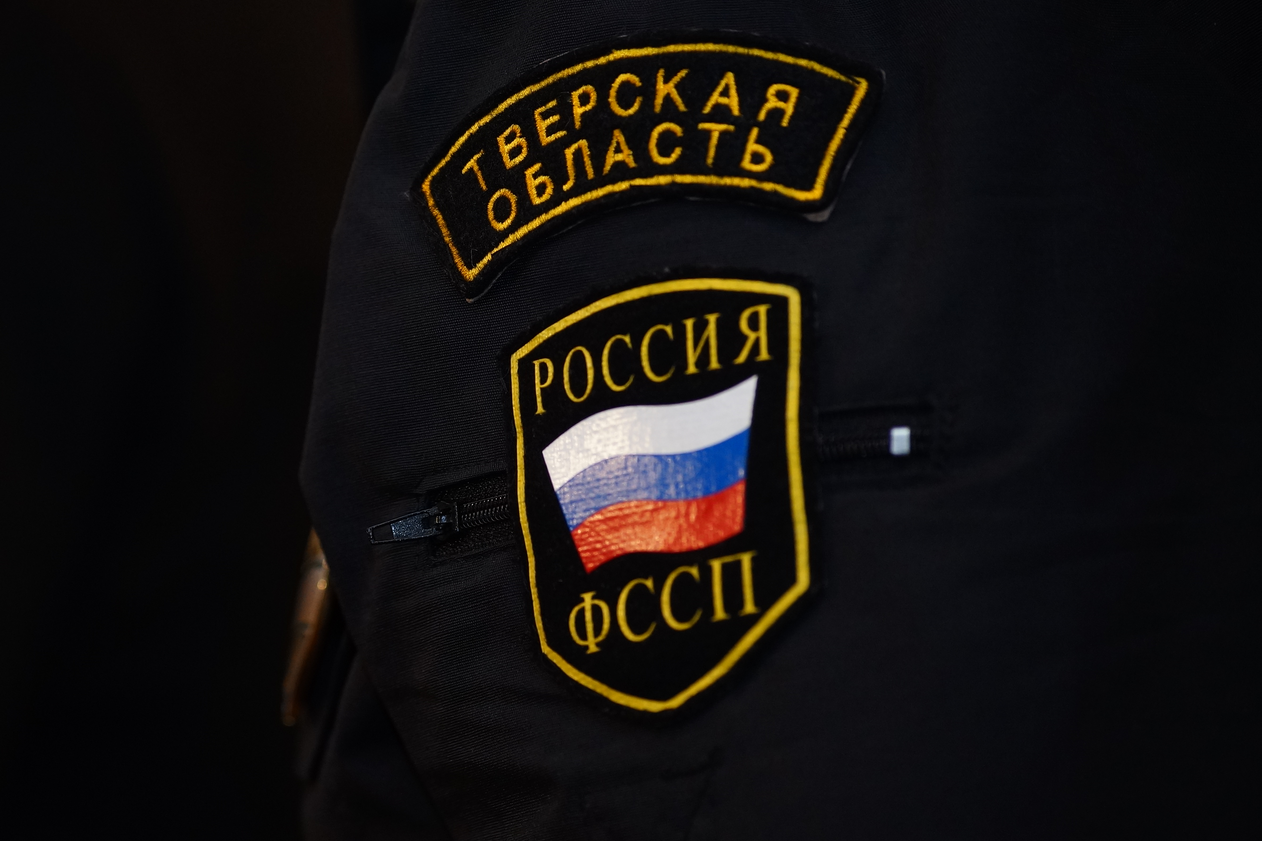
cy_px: 440
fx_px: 6976
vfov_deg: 6.9
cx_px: 400
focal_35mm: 199
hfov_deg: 10.3
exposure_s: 1/100
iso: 1000
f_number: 4.5
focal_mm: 135
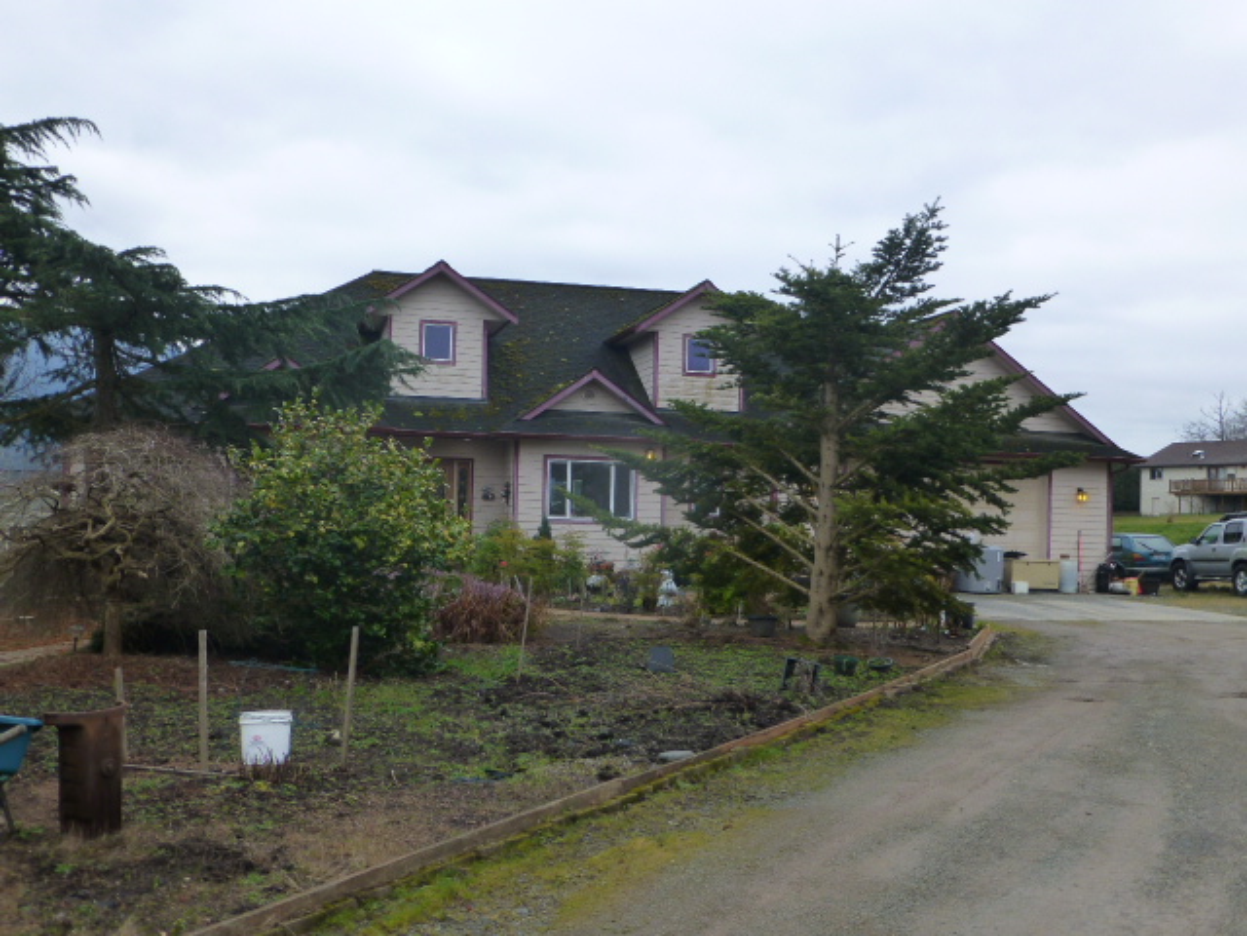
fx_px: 1225
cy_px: 468
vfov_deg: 41.8
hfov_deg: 54.0
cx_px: 624
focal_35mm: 34
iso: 160
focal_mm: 6.1
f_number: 3.7
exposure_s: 1/125
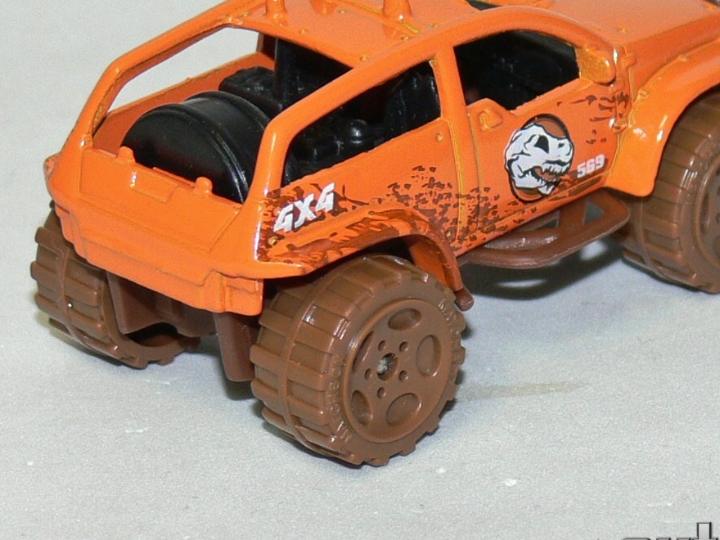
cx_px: 430
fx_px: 5408
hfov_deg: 7.6
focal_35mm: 260
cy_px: 140
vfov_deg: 5.7
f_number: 3.2
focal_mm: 19.1
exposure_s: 1/30
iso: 100
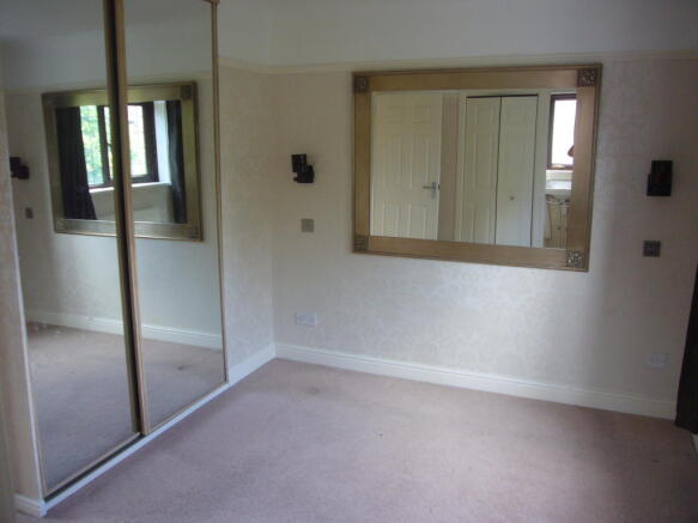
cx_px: 349
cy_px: 262
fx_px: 564
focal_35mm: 28
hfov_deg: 63.5
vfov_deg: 49.7
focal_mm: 4.6
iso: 100
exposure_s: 1/15
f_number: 2.8
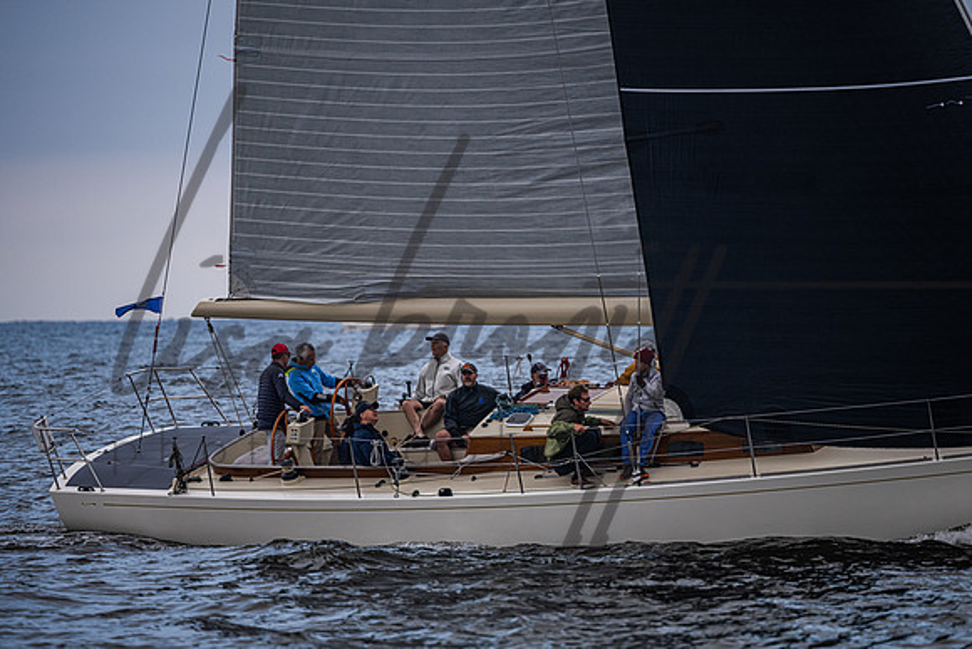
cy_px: 324
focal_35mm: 421
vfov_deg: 3.3
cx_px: 486
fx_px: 11377
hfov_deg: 4.9
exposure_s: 1/800
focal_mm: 400
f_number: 5.6
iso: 400
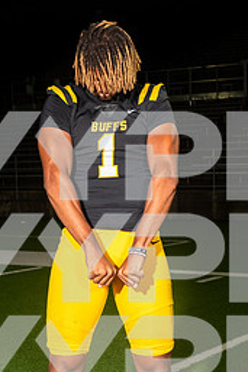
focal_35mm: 84
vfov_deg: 24.0
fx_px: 869
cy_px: 259
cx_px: 112
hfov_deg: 16.2
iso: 800
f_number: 7.1
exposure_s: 1/320
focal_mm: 48
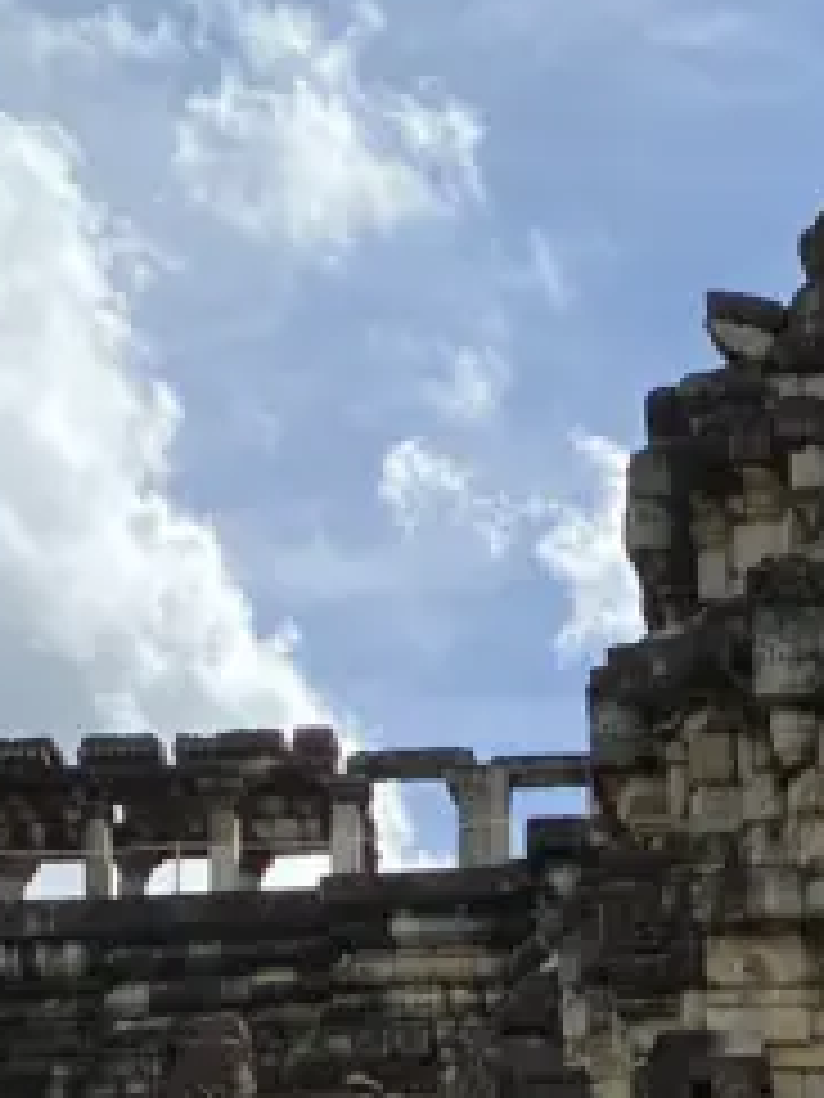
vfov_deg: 15.4
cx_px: 869
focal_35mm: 109
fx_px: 3460
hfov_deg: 13.4
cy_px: 2002
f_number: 1.8
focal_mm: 4.25
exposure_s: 1/3984
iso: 32
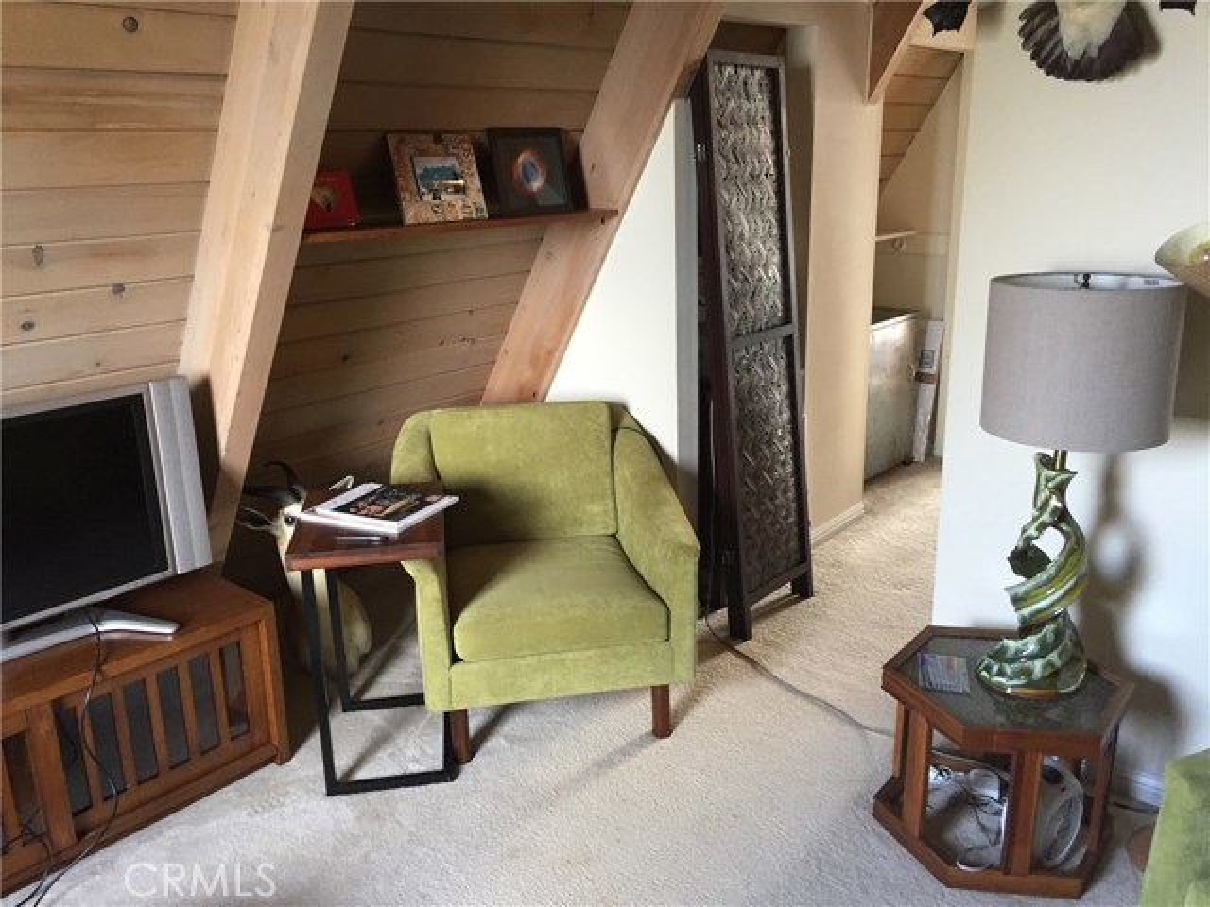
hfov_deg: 61.7
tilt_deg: -16.5
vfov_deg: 48.2
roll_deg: +0.9
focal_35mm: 29
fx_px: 1014
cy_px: 454
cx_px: 605
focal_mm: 4.15
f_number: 2.2
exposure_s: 1/30
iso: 125
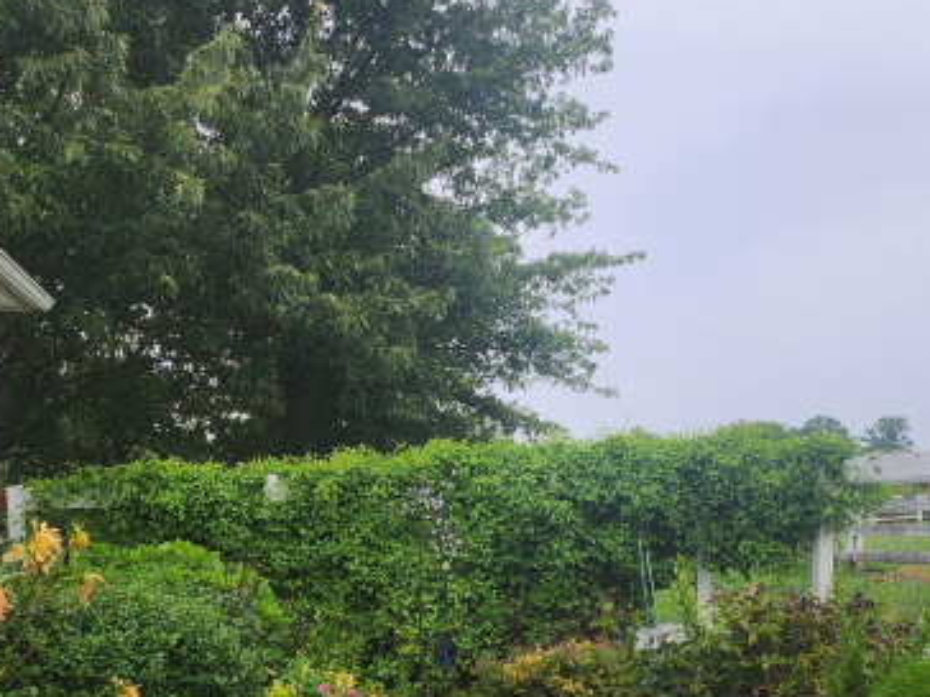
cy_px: 546
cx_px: 303
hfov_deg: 42.3
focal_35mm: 44
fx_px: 1182
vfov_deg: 32.1
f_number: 1.8
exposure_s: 1/195
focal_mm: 5
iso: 50
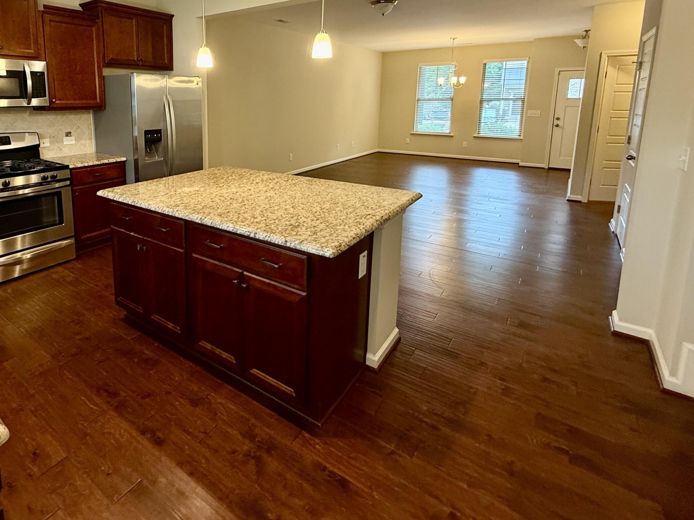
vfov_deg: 63.8
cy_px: 162
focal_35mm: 20
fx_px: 401
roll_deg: +0.2
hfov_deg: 79.9
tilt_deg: -9.2
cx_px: 251
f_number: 2.2
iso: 200
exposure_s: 1/60
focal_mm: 2.22
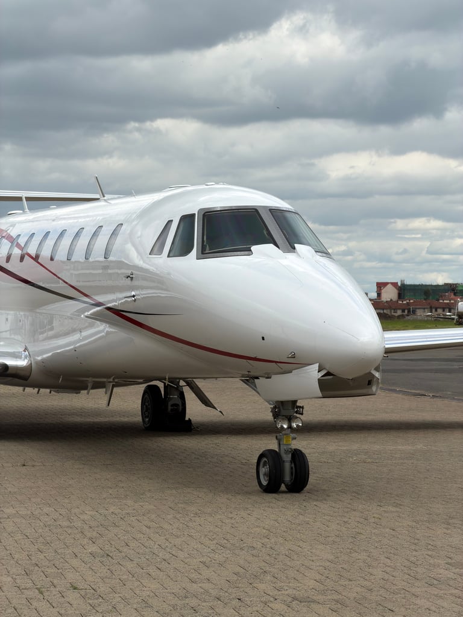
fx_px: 1782
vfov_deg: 19.6
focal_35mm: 100
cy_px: 308
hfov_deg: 14.8
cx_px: 232
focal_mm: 16.89
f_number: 2.8
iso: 25
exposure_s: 1/638
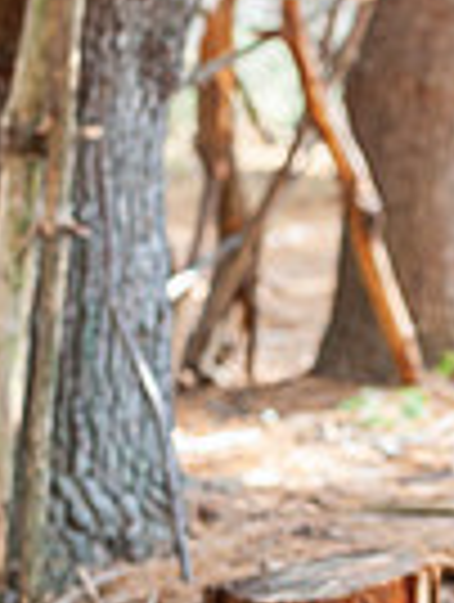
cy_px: 436
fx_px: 2807
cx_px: 519
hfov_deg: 9.2
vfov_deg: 12.2
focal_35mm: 161
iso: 800
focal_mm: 50
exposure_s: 1/400
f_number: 3.2
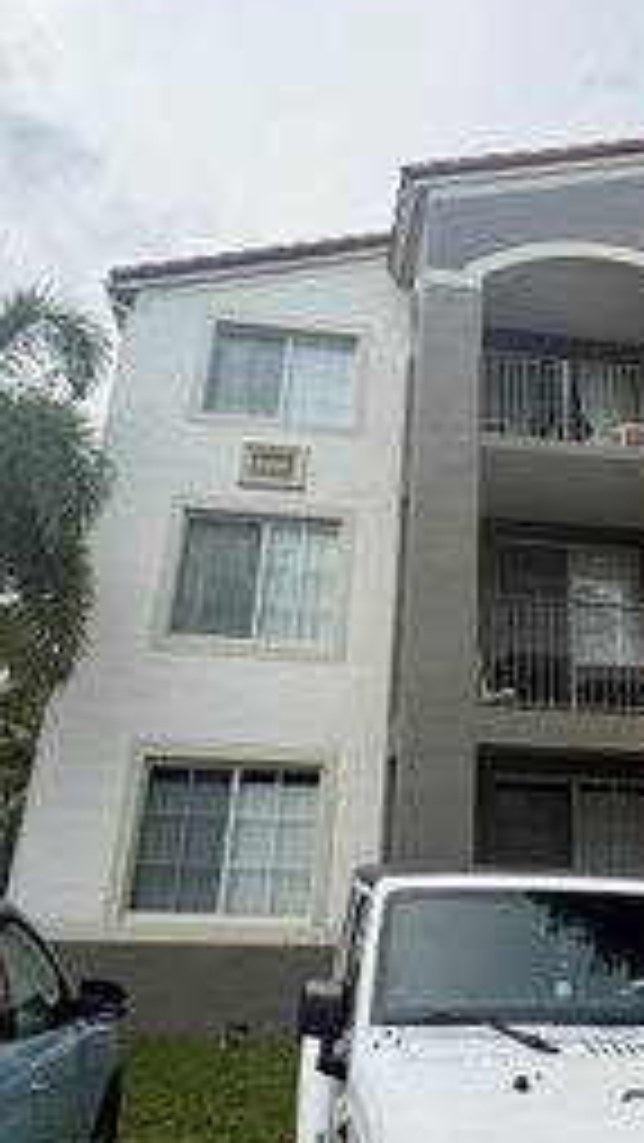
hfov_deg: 38.2
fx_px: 910
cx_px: 468
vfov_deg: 64.0
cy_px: 497
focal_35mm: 30
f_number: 2.2
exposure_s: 1/742
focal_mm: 2.22
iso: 40
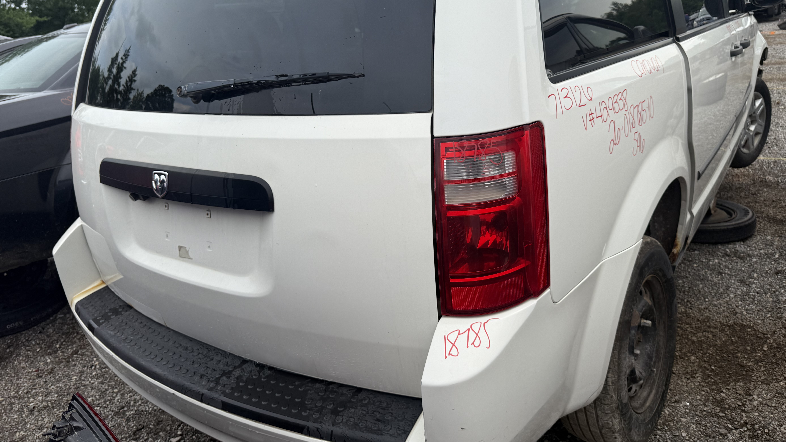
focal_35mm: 27
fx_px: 563
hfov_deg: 69.9
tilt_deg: -14.8
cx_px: 401
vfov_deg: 42.5
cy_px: 162
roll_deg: +5.9
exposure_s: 1/2370
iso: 80
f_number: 1.78
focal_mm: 6.76
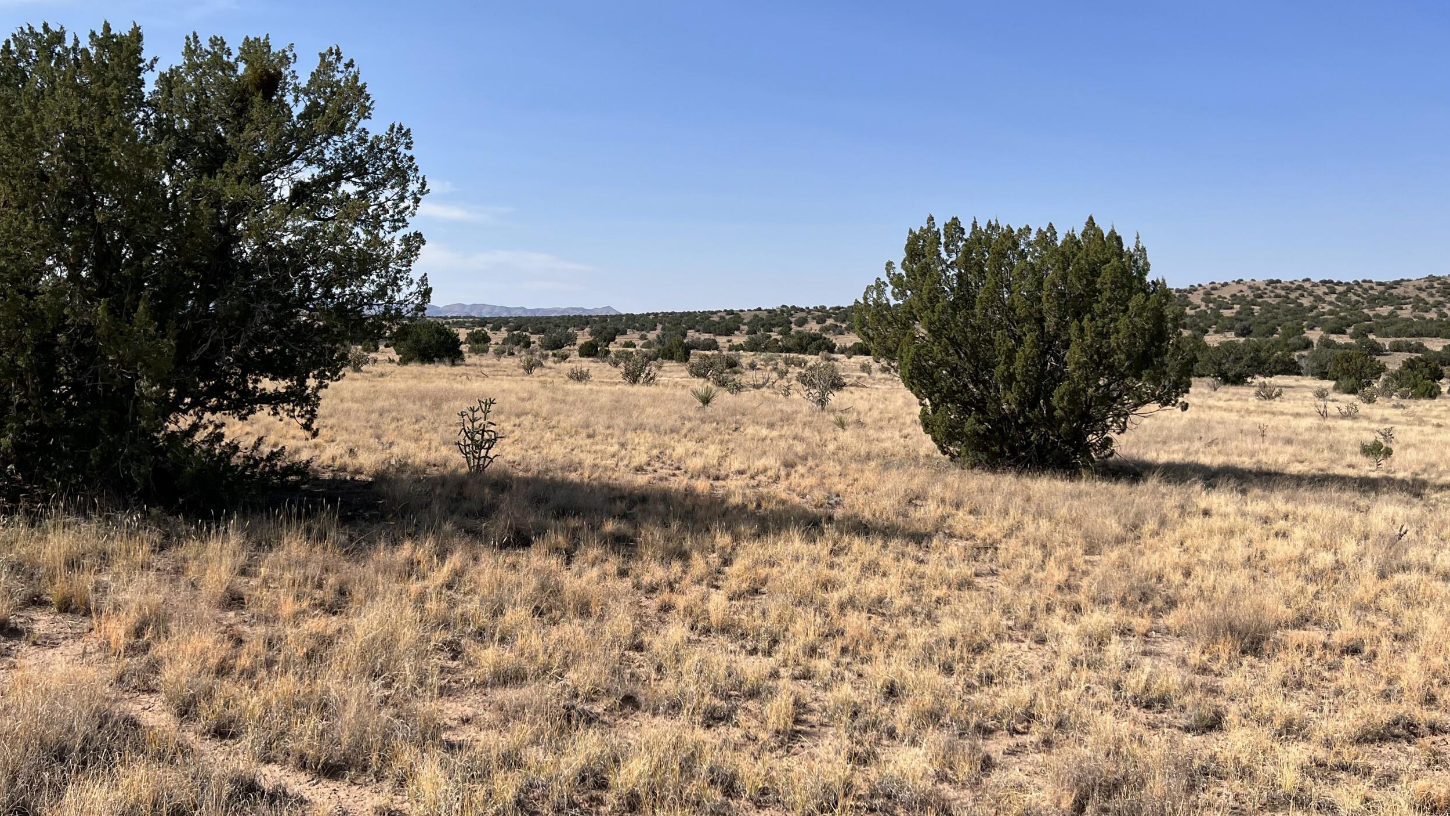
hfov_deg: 57.9
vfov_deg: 34.3
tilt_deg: +3.6
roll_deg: +0.2
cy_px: 268
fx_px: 1307
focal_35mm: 34
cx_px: 649
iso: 50
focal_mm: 5.7
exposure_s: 1/5319
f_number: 1.5
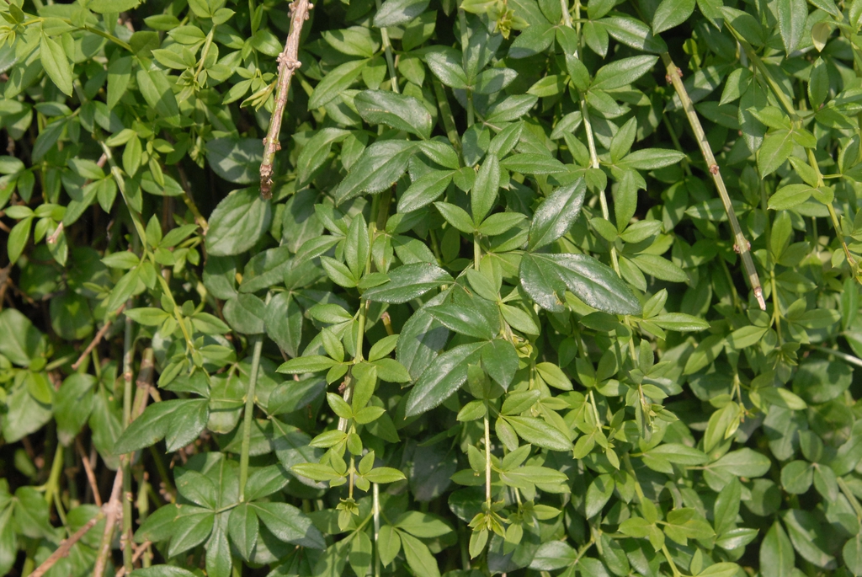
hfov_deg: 22.6
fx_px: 2157
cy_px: 288
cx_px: 431
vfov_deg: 15.2
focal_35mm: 90
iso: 400
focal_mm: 60
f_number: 9
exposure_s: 1/320
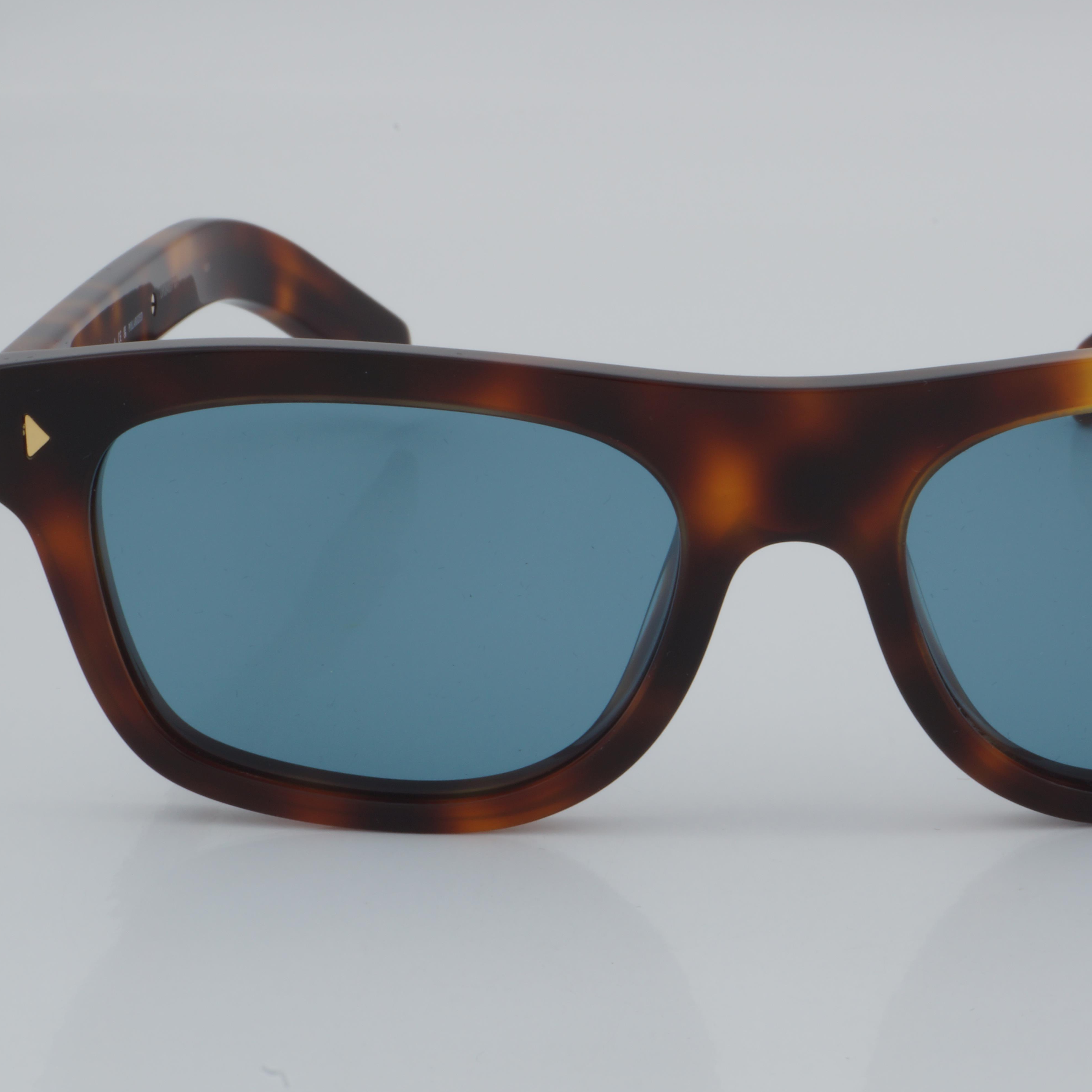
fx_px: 3770
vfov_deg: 16.5
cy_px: 545
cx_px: 793
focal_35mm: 106
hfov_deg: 16.4
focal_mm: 55
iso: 100
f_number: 32
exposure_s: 1/4
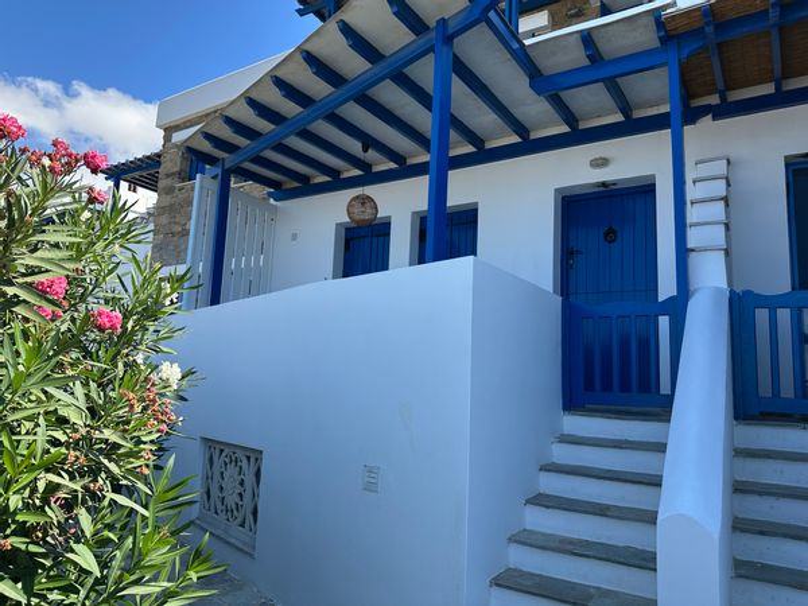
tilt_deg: +8.9
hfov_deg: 71.6
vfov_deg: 56.8
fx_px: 560
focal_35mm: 24
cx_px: 404
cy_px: 303
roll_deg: -2.9
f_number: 1.78
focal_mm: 6.86
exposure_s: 1/1779
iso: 80
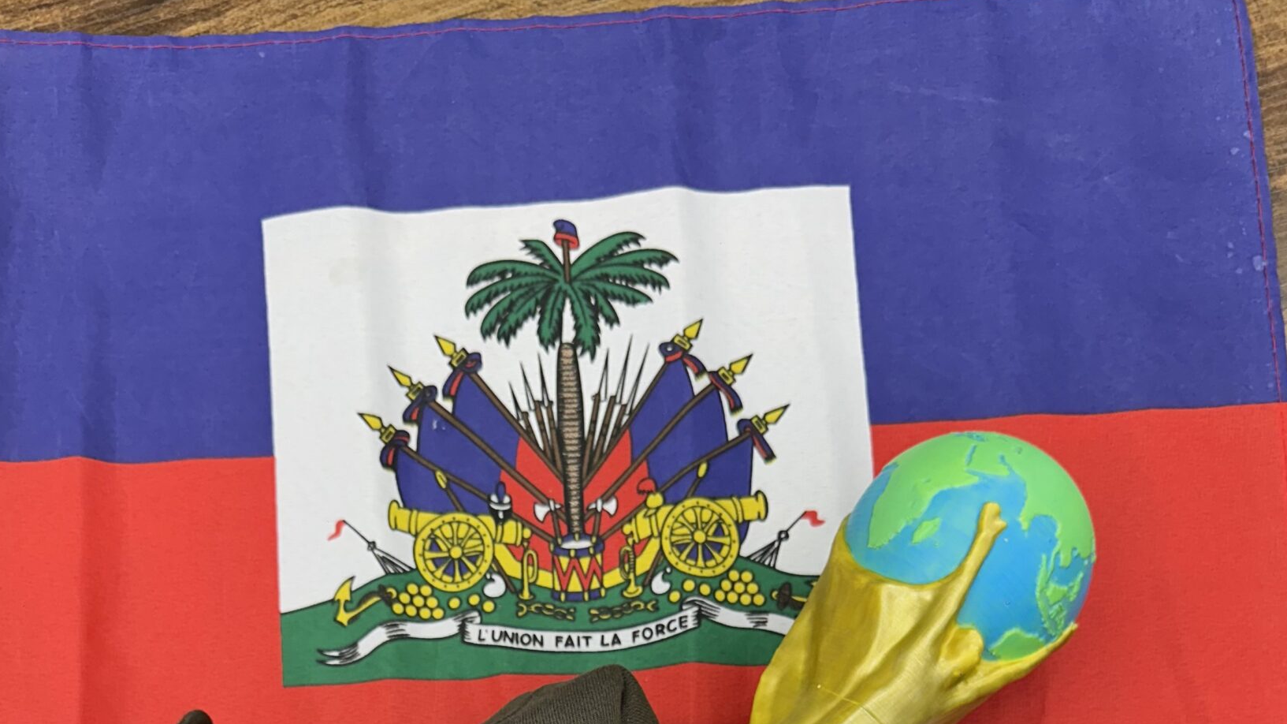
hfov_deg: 49.3
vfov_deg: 24.3
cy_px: 1005
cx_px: 586
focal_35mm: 41
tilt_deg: -83.9
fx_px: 1399
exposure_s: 1/120
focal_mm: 6.86
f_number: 1.78
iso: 125
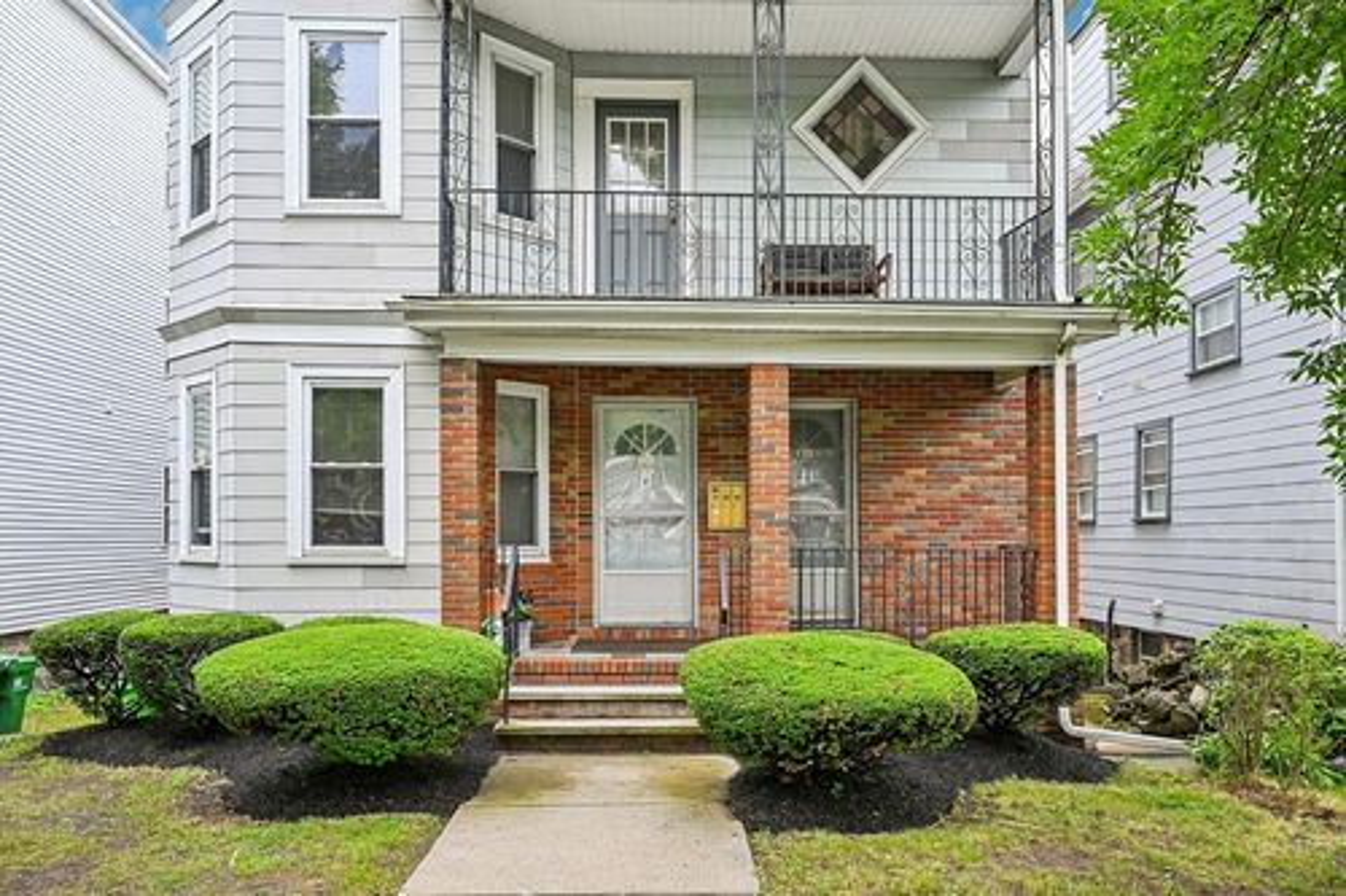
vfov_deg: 53.1
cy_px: 448
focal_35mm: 24
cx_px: 673
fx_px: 897
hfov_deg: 73.8
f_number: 8
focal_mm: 24
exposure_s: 1/60
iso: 400
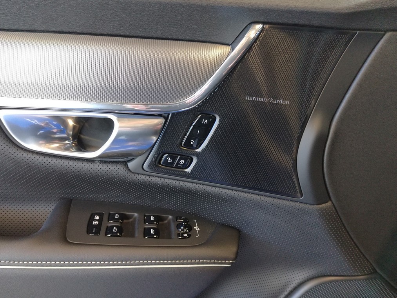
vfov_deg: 48.2
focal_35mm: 29
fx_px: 333
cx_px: 198
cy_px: 149
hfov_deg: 61.7
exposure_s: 1/50
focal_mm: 5.52
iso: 3878
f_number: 1.9
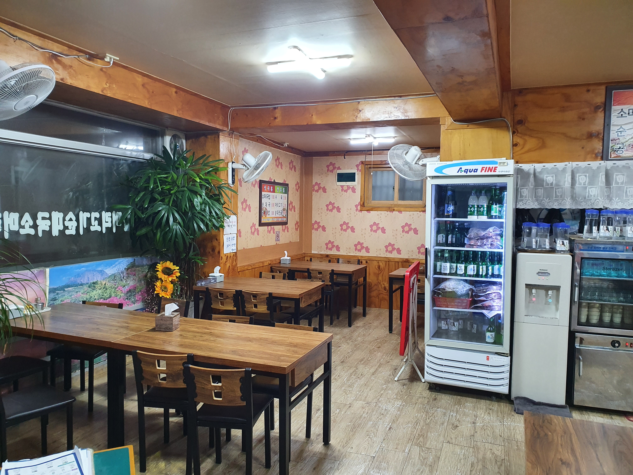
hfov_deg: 67.3
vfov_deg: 53.1
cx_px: 316
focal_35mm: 26
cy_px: 238
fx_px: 475
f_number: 2.4
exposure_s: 1/40
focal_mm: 4.32
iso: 320
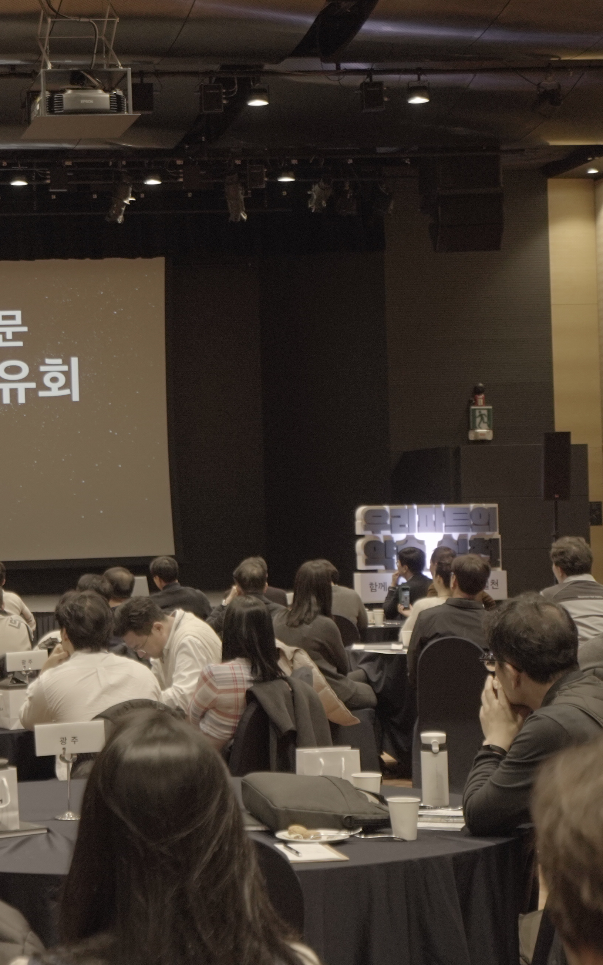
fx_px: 2103
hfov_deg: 15.8
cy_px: 484
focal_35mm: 80
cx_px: -102
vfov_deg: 25.8
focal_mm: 35
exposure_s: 1/125
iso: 5000
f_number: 4
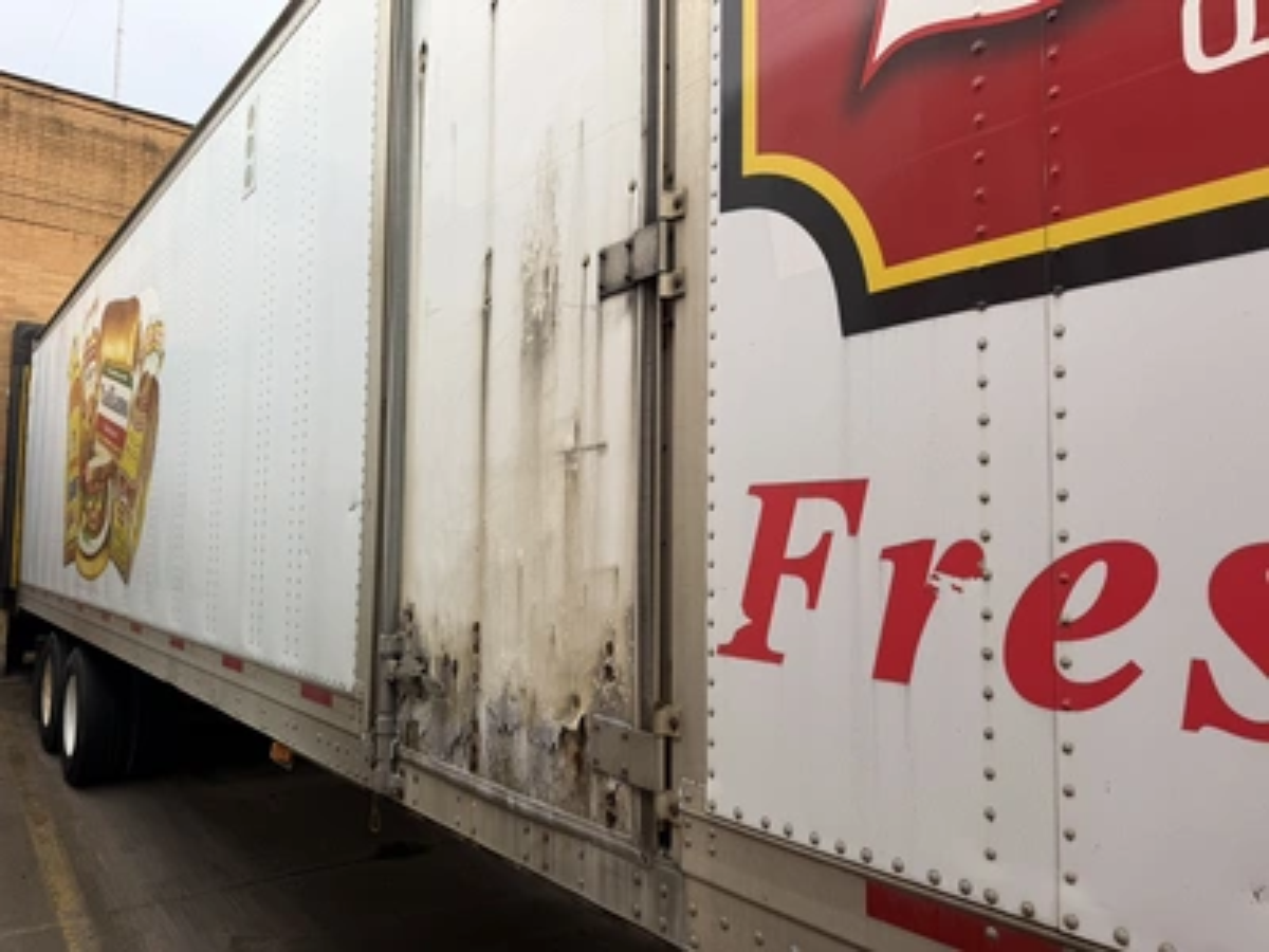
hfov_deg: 71.6
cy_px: 476
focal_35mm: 24
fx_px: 880
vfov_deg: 56.8
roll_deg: +0.4
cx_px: 634
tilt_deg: +6.9
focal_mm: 6.76
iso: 80
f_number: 1.78
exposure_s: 1/617
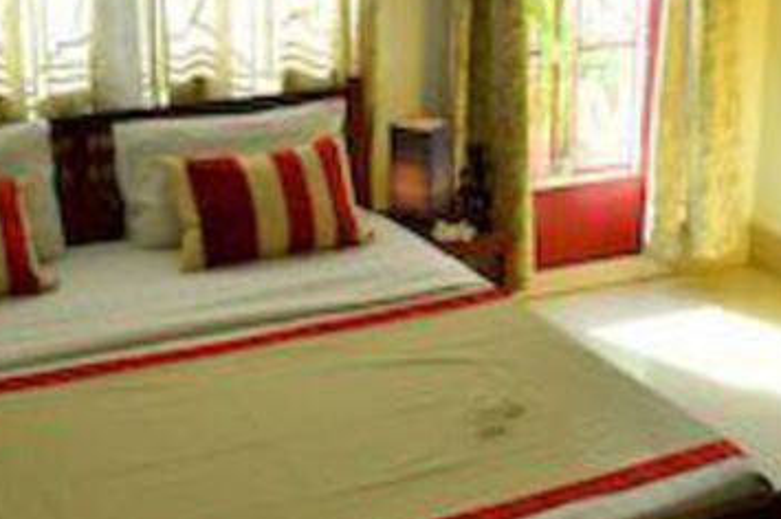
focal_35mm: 67
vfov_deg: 20.1
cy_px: 112
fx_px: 1452
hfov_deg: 30.1
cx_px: 354
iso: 100
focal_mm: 22
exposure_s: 1/40
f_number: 5
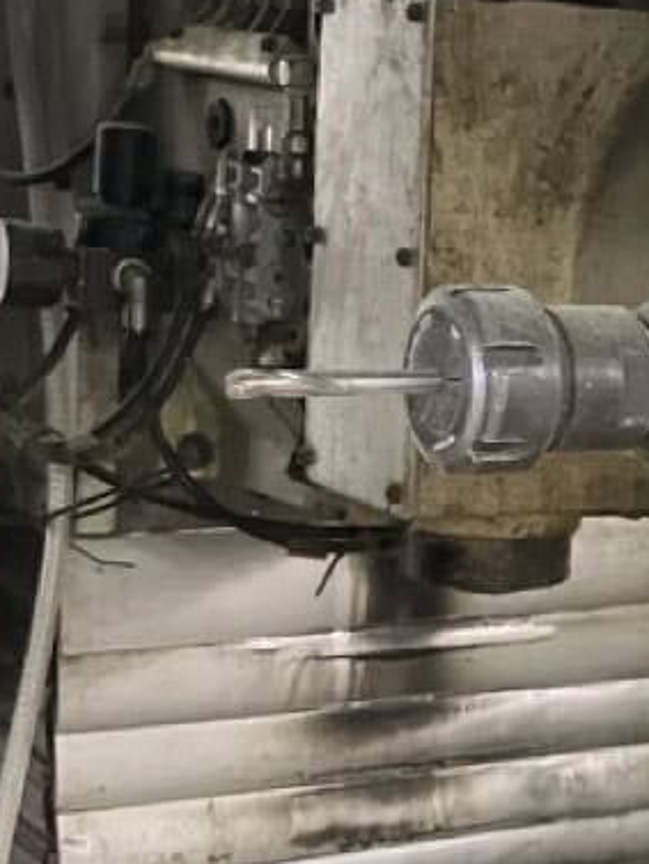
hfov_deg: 14.4
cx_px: 1004
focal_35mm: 95
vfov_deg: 20.6
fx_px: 2373
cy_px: 431
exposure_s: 1/60
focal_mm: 4
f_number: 1.8
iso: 320
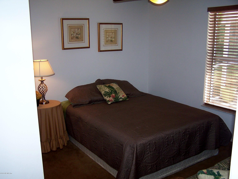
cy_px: 90
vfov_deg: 37.7
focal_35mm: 38
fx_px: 261
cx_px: 119
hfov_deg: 49.0
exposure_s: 1/60
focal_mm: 6.3
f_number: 2.8
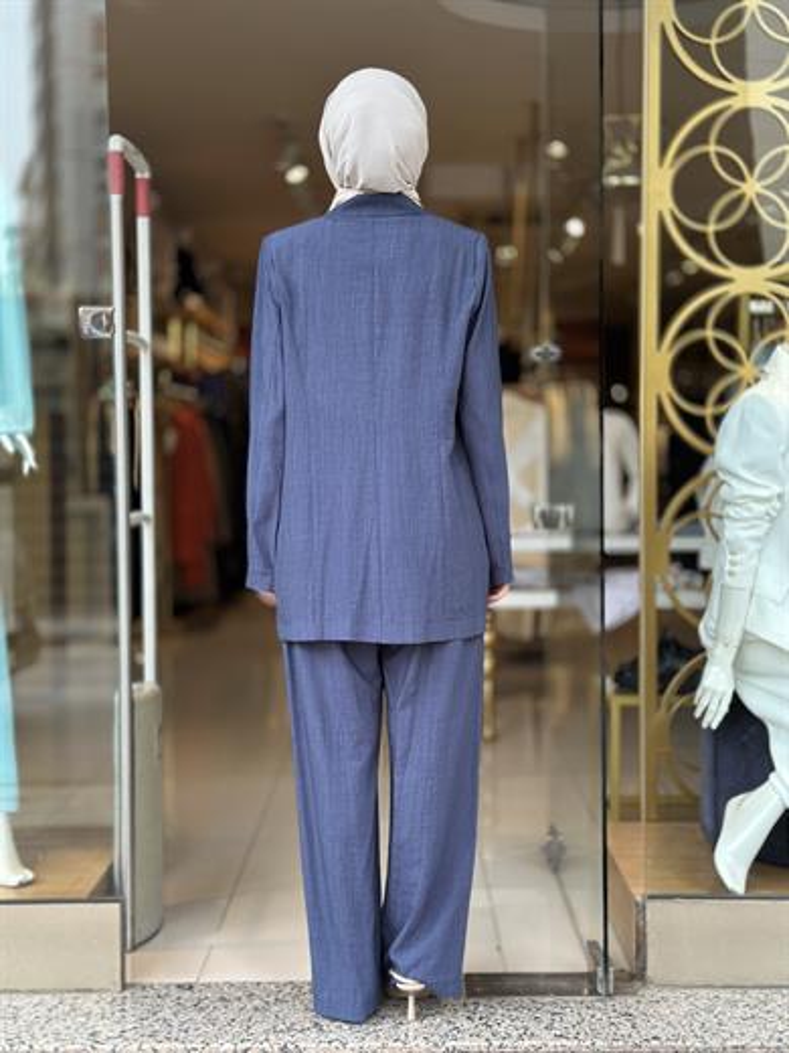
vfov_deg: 39.7
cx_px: 394
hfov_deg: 30.3
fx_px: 1459
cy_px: 526
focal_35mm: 48
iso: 80
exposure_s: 1/231
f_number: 1.78
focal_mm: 6.86
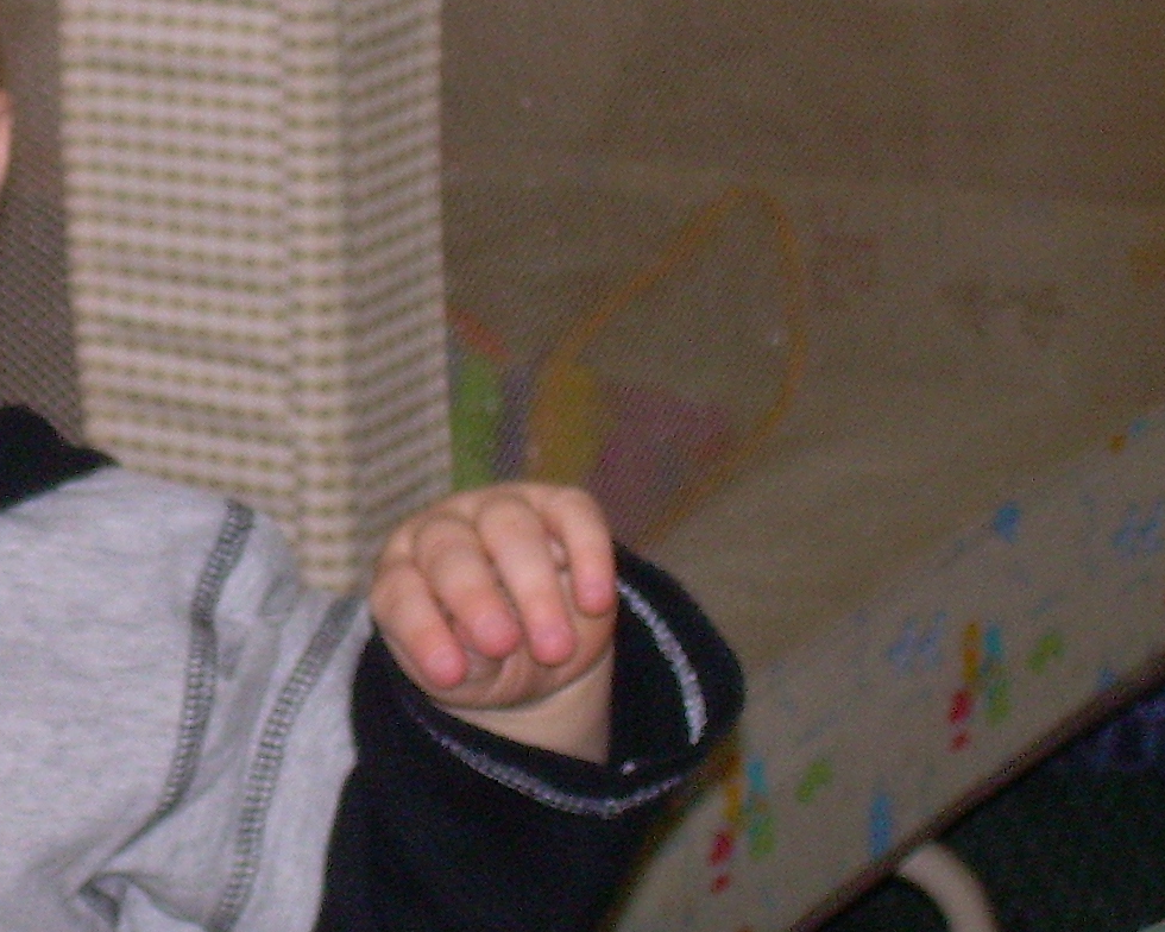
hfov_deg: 7.7
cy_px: 2
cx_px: -132
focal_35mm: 249
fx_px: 8585
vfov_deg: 6.2
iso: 200
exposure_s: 1/60
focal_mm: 18.9
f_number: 4.9
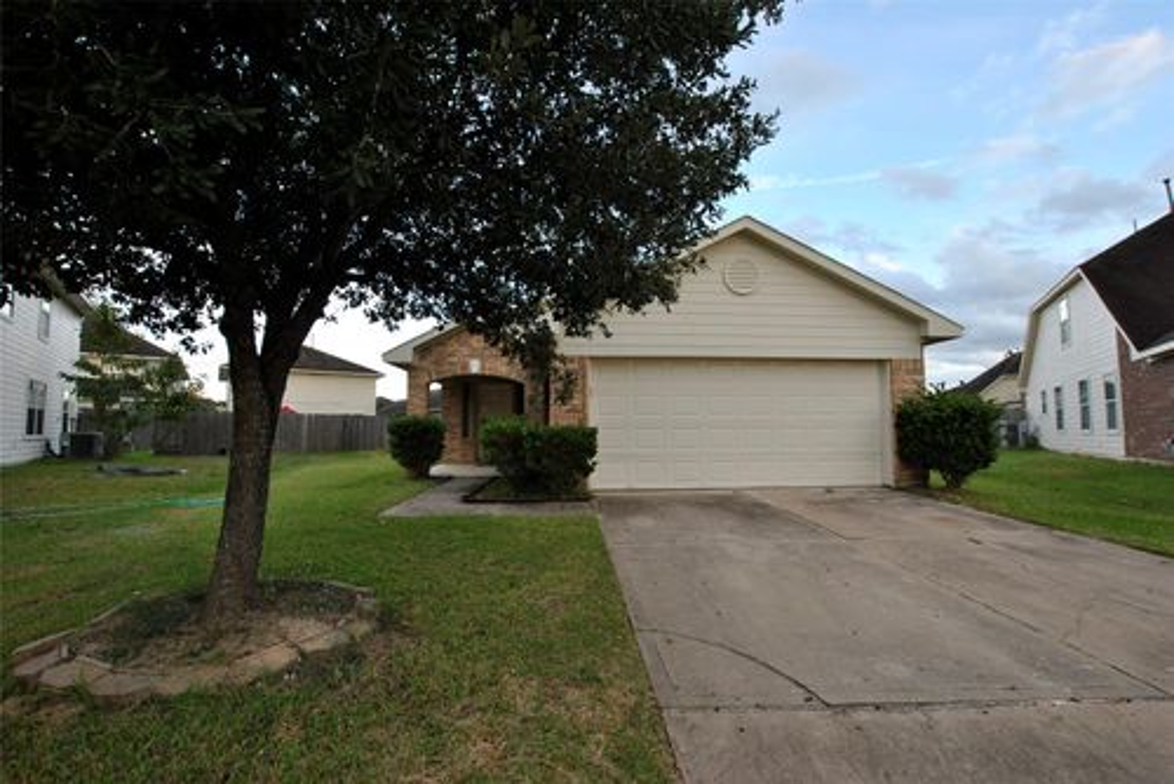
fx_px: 489
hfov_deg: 100.4
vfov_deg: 77.4
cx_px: 587
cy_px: 392
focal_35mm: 15
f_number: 5.6
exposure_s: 1/125
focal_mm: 10
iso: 200
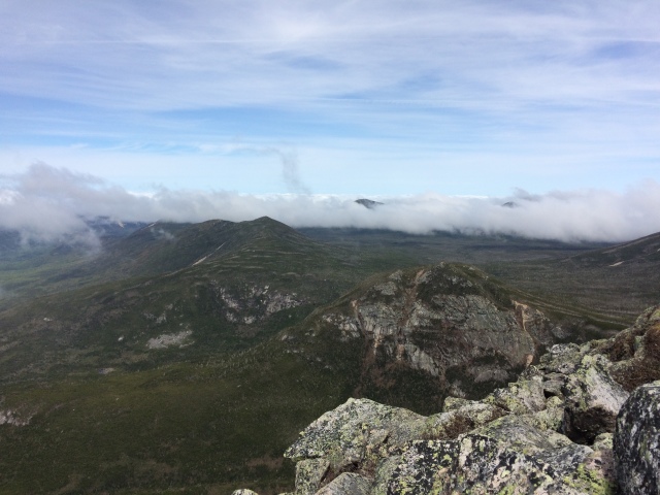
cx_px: 330
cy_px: 248
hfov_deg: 61.7
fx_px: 553
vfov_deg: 48.2
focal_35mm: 29
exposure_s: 1/3165
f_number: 2.2
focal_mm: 4.15
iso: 32
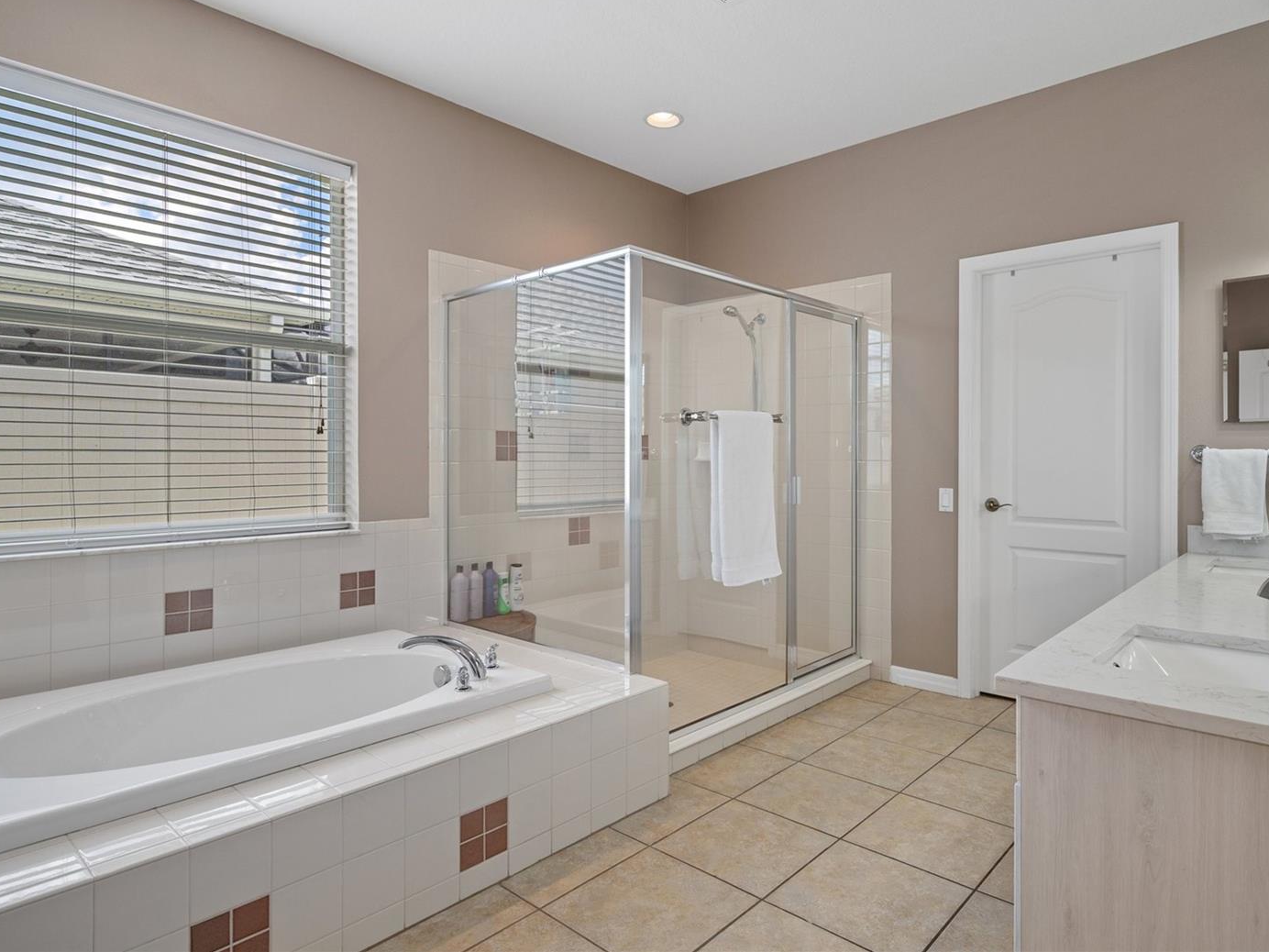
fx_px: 733
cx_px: 696
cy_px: 464
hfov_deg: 81.5
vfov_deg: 66.0
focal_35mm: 20
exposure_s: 1/3
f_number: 8
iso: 320
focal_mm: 18
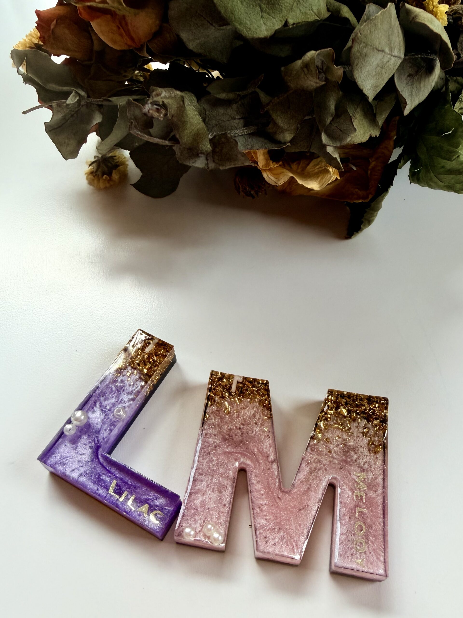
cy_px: 309
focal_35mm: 24
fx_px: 428
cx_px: 232
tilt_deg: -55.2
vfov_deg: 71.6
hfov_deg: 56.8
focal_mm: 2.22
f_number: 2.2
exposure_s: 1/100
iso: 125
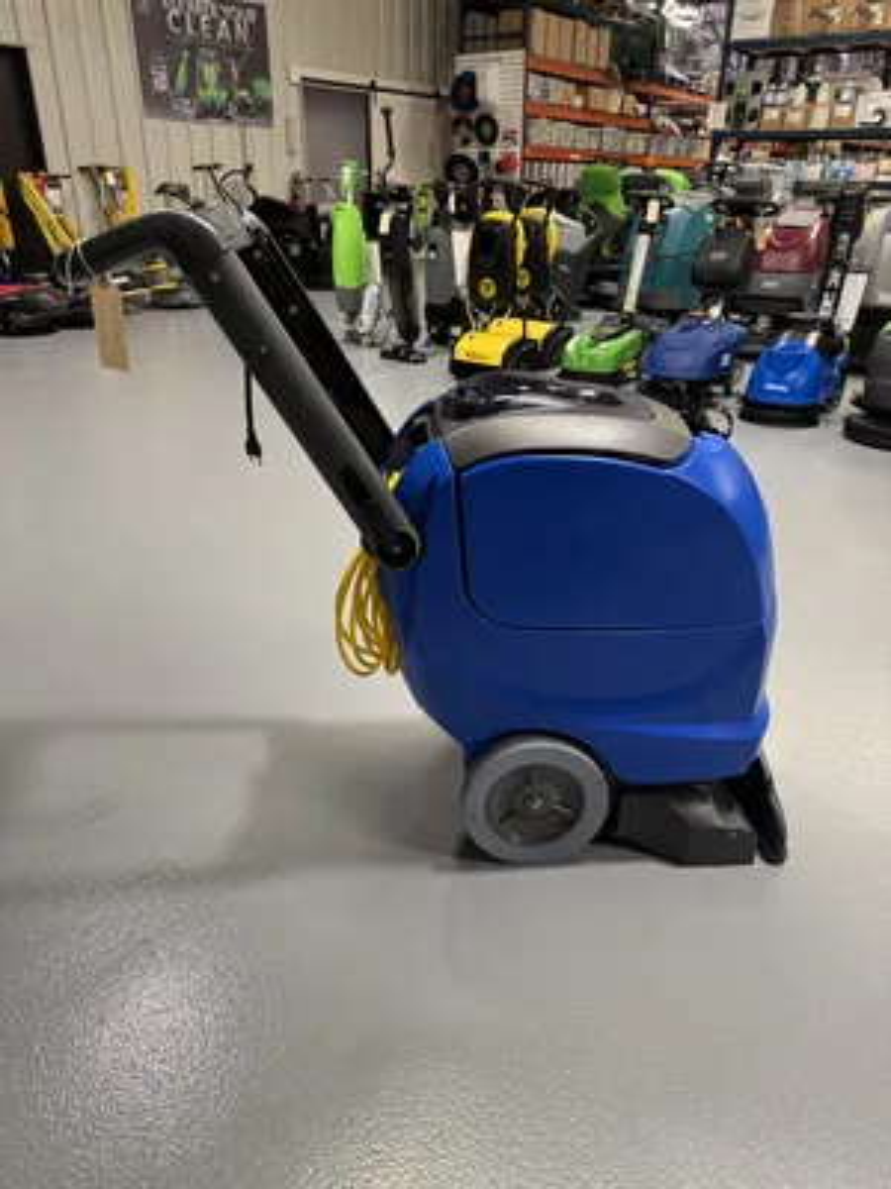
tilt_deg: -26.5
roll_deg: -0.4
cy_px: 594
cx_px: 446
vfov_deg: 71.6
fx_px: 824
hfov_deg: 56.8
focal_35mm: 24
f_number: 1.78
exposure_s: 1/120
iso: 160
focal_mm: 6.76
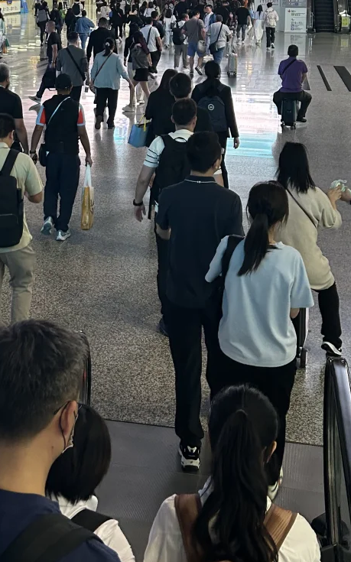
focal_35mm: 54
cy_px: 63
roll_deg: -1.1
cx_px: 104
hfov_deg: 23.8
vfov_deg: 35.5
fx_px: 827
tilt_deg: -7.8
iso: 160
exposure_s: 1/60
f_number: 1.5
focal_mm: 5.7
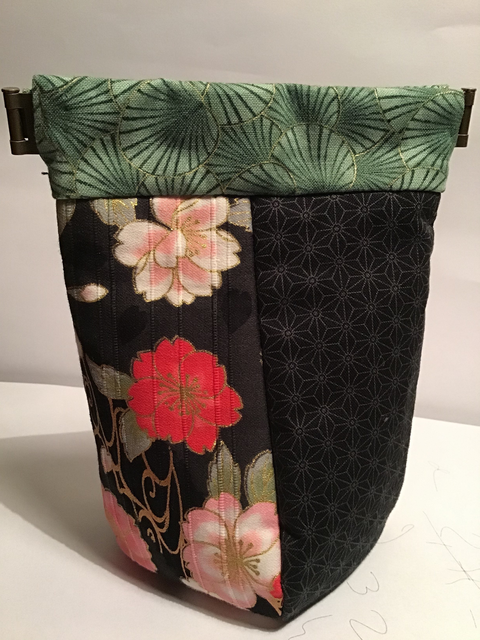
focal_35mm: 31
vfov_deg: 58.4
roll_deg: +2.3
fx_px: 573
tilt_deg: -23.5
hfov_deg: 45.4
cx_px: 240
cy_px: 320
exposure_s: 1/33
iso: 250
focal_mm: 3.3
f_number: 2.4
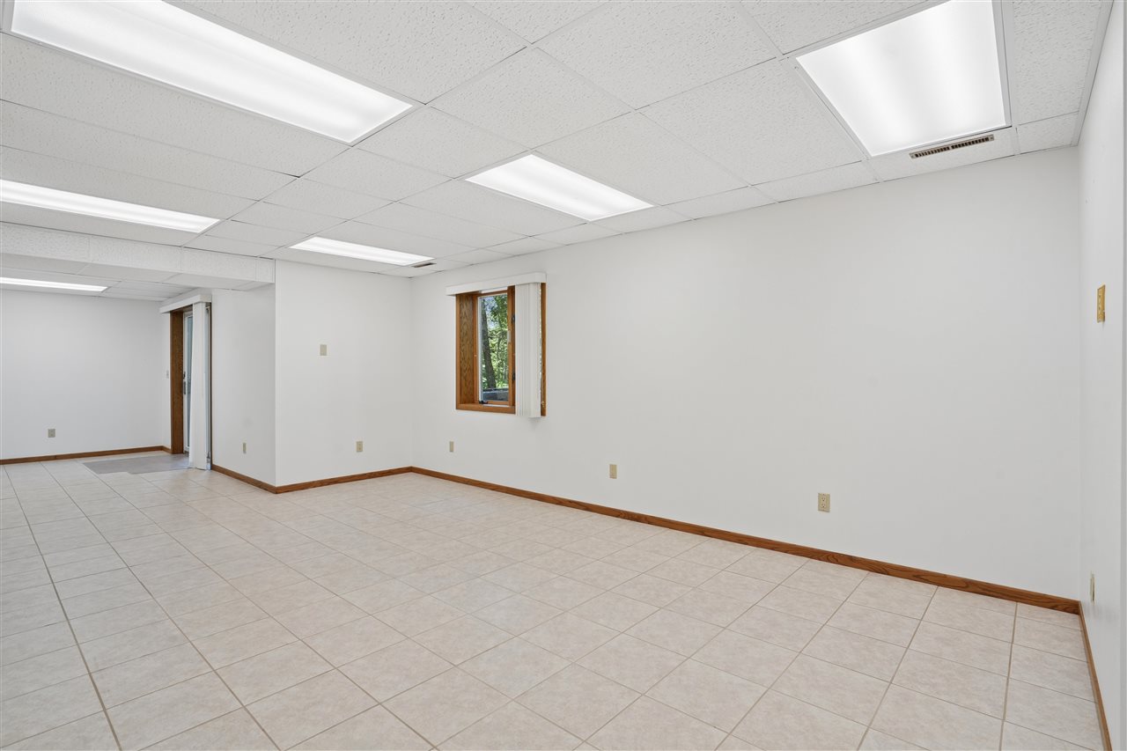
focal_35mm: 18
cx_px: 564
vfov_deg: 67.4
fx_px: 563
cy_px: 376
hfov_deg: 90.0
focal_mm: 18
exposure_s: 1/80
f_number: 9
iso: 400
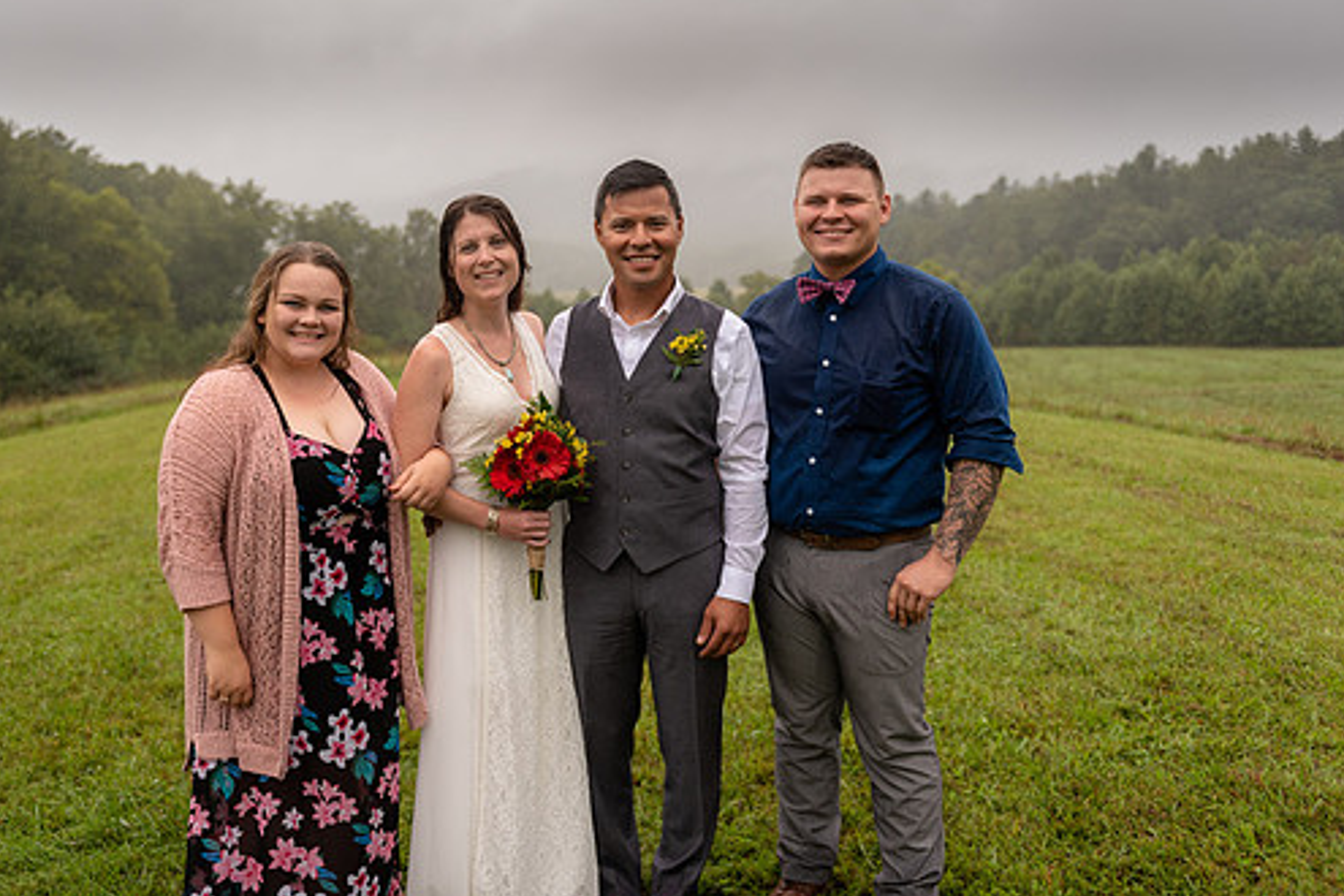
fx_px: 1269
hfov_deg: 55.7
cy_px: 398
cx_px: 624
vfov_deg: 38.8
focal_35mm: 34
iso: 320
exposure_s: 1/4000
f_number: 2.8
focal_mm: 29
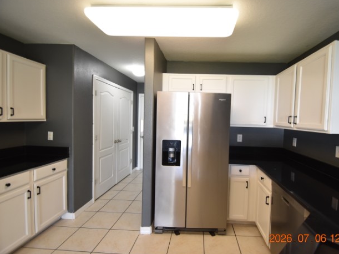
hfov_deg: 90.3
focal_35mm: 17
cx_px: 196
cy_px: 125
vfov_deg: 74.7
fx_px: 166
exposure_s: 1/90
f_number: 3.5
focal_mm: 10
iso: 800
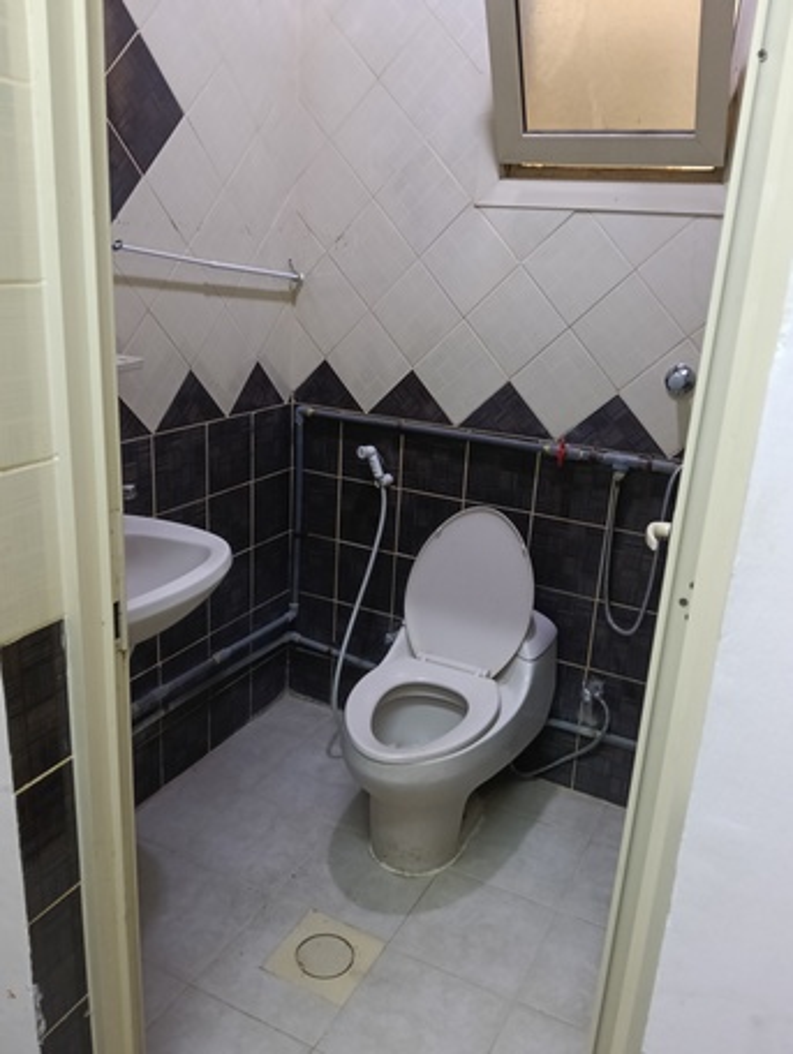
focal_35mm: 27
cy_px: 527
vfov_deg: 65.3
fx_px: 823
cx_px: 396
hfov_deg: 51.4
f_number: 1.8
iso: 800
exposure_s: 1/24
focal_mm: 3.98
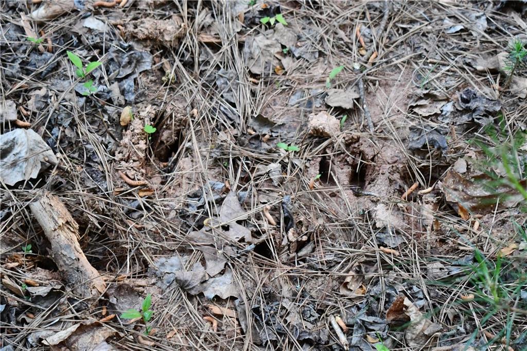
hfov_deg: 22.6
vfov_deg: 15.2
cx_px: 264
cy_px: 176
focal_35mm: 90
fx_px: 1317
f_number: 5
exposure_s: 1/125
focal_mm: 45
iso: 2200
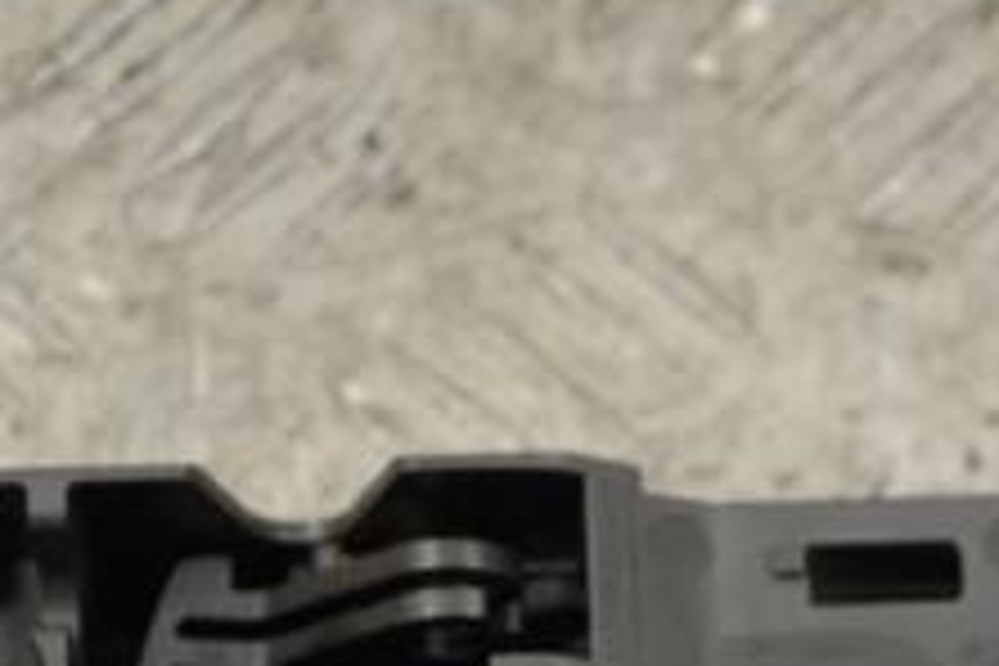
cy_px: 698
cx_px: 666
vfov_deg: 7.5
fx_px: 5060
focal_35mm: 182
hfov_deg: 11.3
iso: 160
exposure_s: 1/30
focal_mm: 45
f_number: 5.3
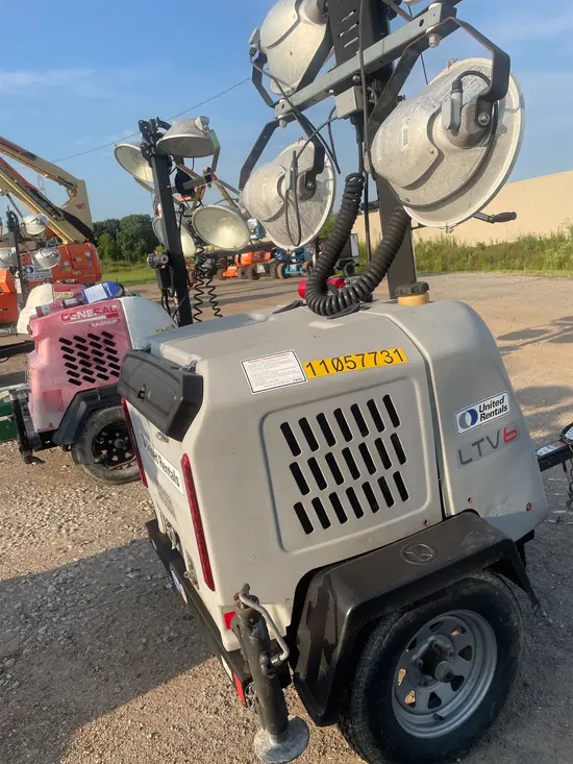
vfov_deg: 67.3
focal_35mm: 26
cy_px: 382
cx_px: 286
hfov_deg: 53.1
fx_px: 574
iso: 50
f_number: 1.6
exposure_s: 1/2747
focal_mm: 4.2
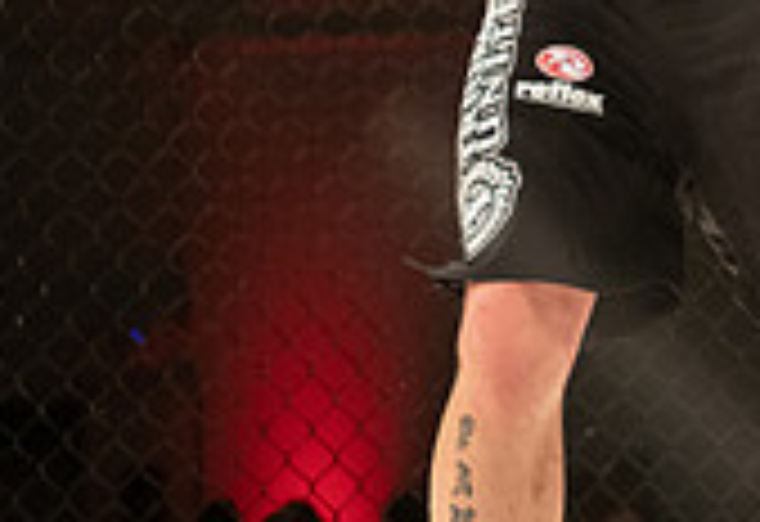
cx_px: 1046
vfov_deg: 6.2
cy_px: -306
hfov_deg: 9.0
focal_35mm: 222
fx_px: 4729
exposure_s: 1/1000
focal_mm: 55
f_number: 2.8
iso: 2000
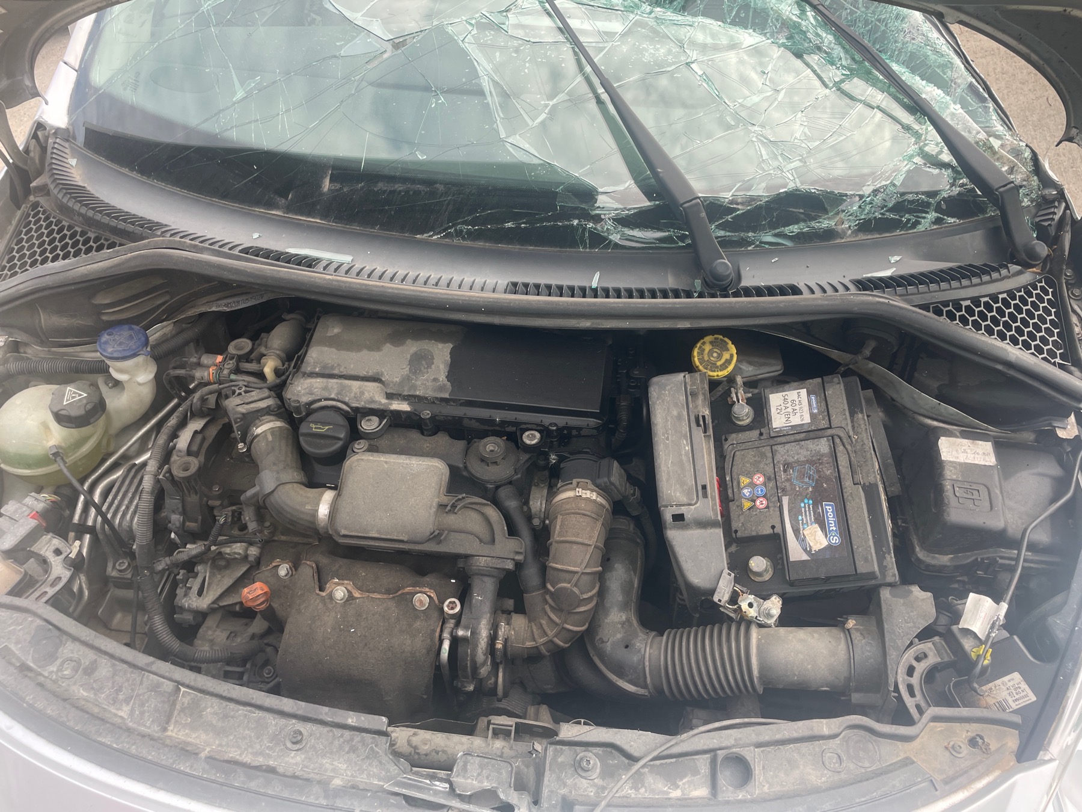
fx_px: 813
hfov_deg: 67.3
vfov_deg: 53.1
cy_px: 406
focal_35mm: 26
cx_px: 541
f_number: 1.6
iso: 32
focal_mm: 4.2
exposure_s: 1/132
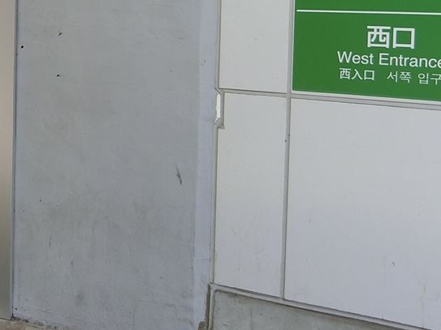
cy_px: 33
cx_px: 103
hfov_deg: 33.6
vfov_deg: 25.3
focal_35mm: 56
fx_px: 713
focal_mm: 4.06
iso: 80
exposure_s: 1/160
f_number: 2.7
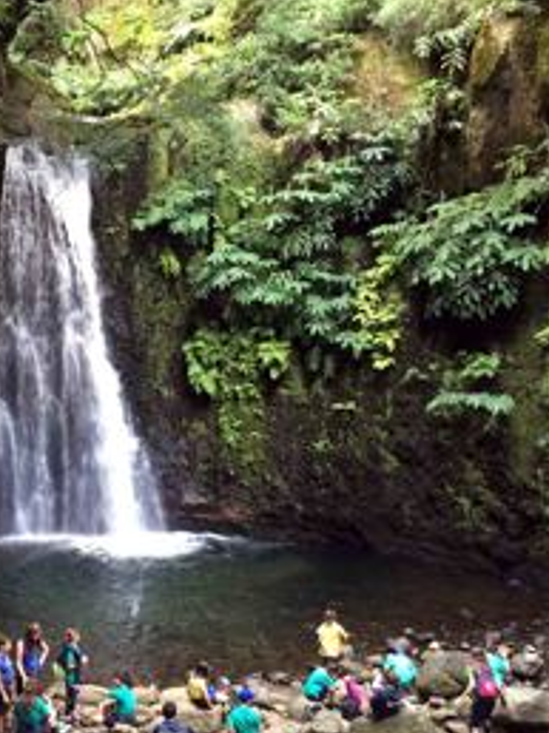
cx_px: 139
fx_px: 953
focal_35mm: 45
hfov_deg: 31.6
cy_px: 412
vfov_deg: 42.0
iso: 125
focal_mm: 4.15
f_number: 2.2
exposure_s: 1/30
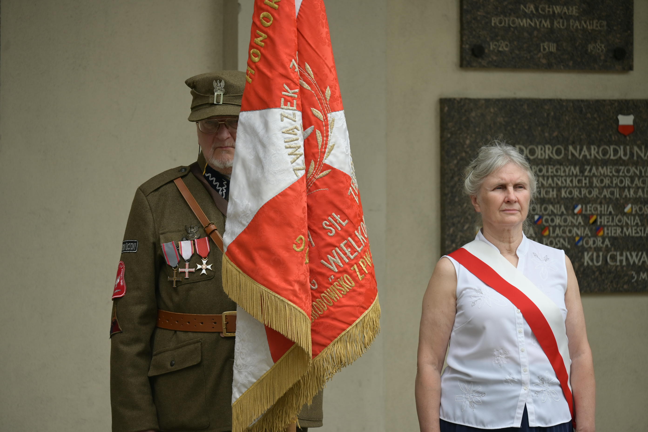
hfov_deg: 8.9
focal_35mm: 232
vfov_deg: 5.9
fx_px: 4185
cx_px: 324
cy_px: 216
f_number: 5.3
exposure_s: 1/400
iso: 200
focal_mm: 155
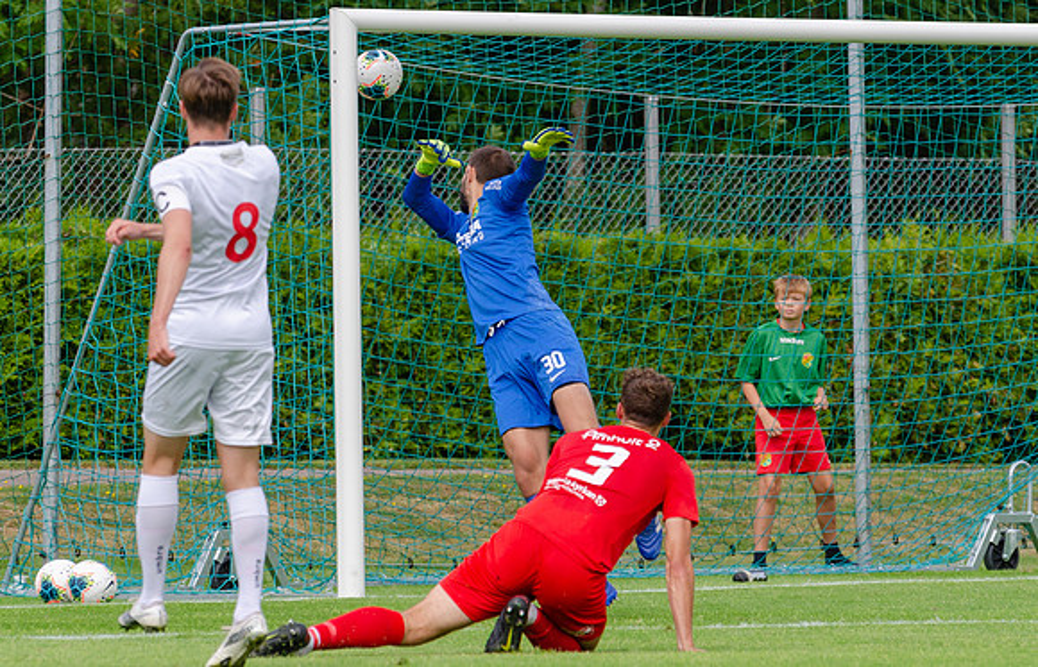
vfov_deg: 3.6
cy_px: 229
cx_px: 414
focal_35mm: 376
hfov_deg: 5.5
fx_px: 10719
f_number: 5
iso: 160
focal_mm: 180
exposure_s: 1/800
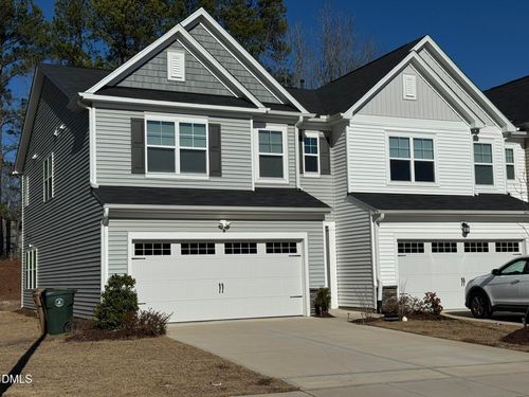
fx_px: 734
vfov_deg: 30.3
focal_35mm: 48
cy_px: 198
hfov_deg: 39.7
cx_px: 264
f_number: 1.78
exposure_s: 1/15385
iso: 50
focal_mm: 6.76
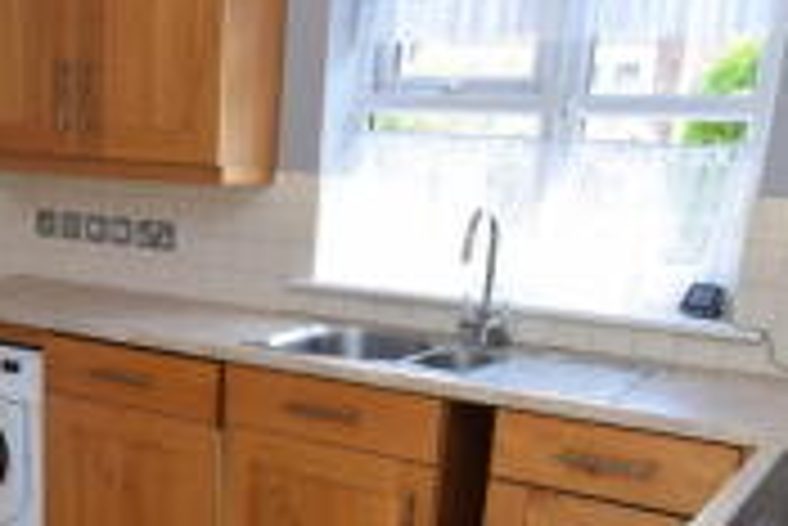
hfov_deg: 39.2
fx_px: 1073
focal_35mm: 49
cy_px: 483
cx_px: 189
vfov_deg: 26.6
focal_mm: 12
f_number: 5.6
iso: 400
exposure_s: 1/125
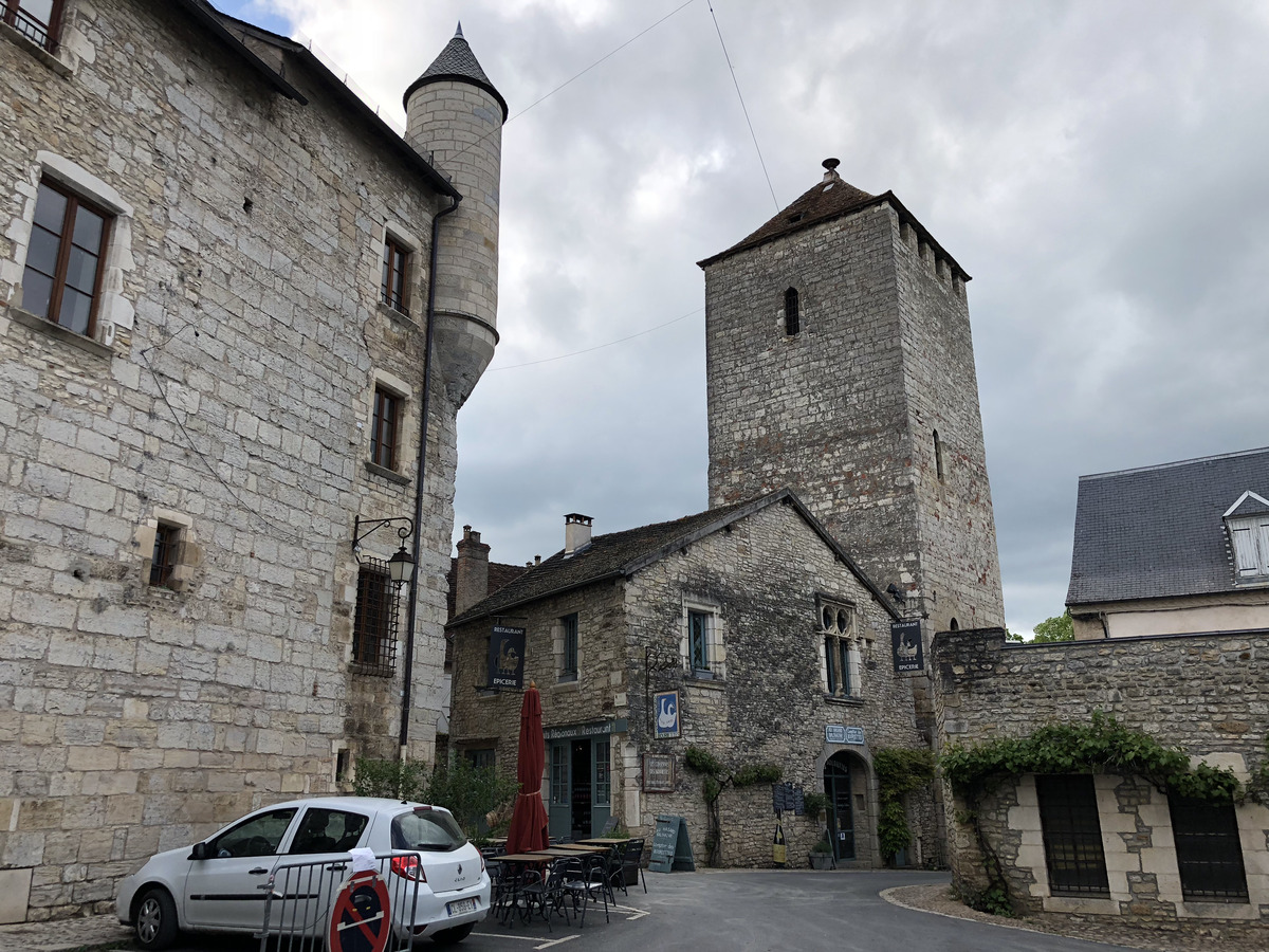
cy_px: 476
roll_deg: +1.0
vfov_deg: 49.7
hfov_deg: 63.4
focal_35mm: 28
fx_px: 1026
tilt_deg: +17.3
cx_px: 634
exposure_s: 1/1091
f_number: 1.8
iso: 20
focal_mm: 4
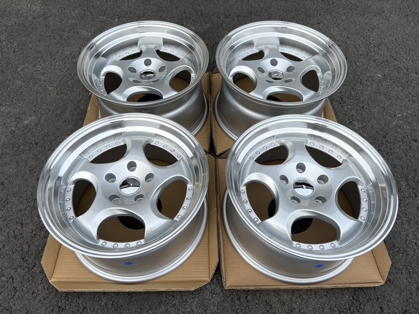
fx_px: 315
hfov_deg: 67.3
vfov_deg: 53.1
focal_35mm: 26
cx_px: 210
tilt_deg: -53.0
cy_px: 157
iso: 50
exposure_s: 1/121
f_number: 1.5
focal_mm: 5.7
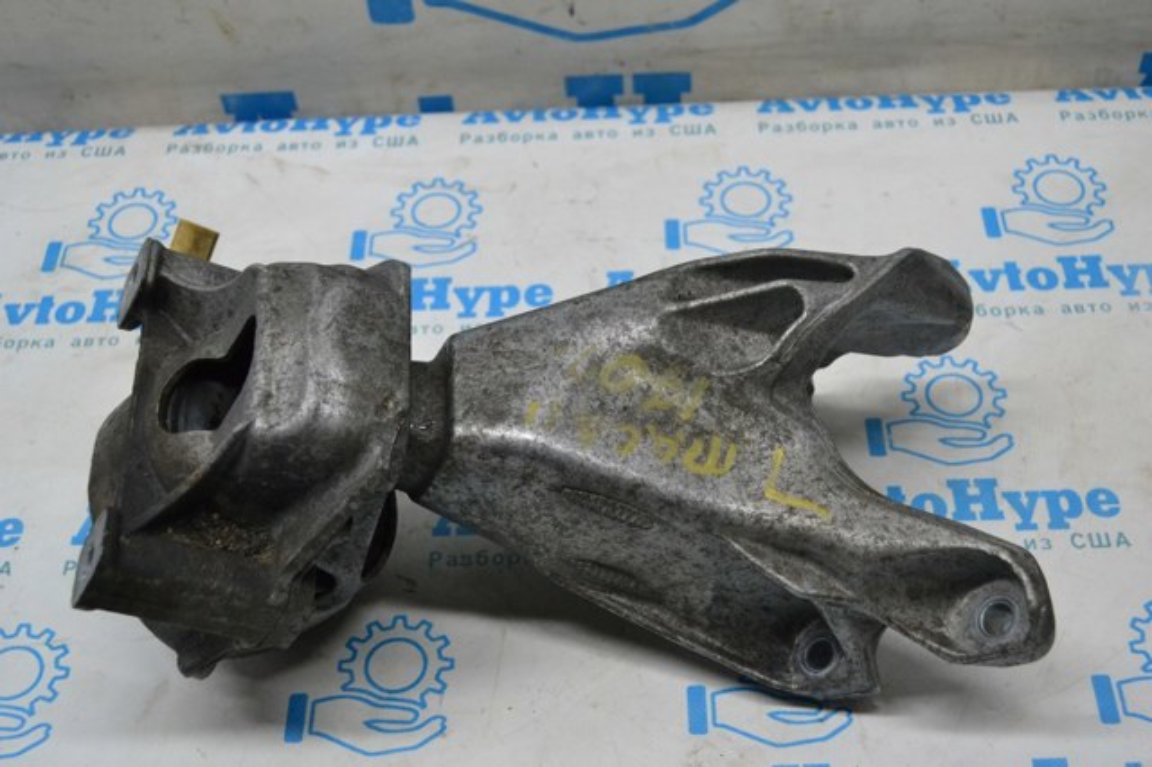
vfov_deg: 28.0
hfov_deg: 41.1
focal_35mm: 48
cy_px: 384
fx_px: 1535
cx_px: 576
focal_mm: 32
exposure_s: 1/500
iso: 2200
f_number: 4.8
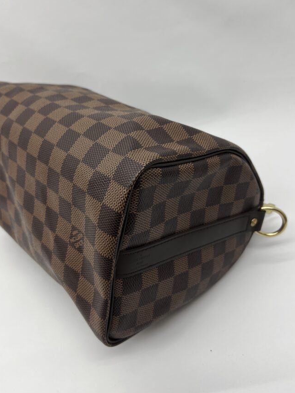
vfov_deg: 58.2
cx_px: 130
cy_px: 175
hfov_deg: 45.3
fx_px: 352
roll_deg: +13.3
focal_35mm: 31
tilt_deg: -35.3
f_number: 1.5
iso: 40
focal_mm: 5.7
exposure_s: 1/168
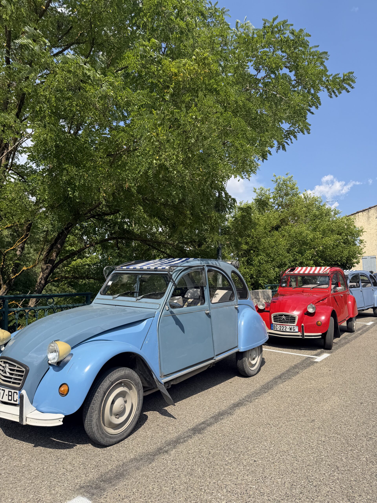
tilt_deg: +8.5
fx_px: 349
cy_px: 252
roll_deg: -0.7
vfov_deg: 71.6
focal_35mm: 24
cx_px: 188
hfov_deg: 56.8
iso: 80
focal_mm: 6.76
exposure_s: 1/3759
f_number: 1.78
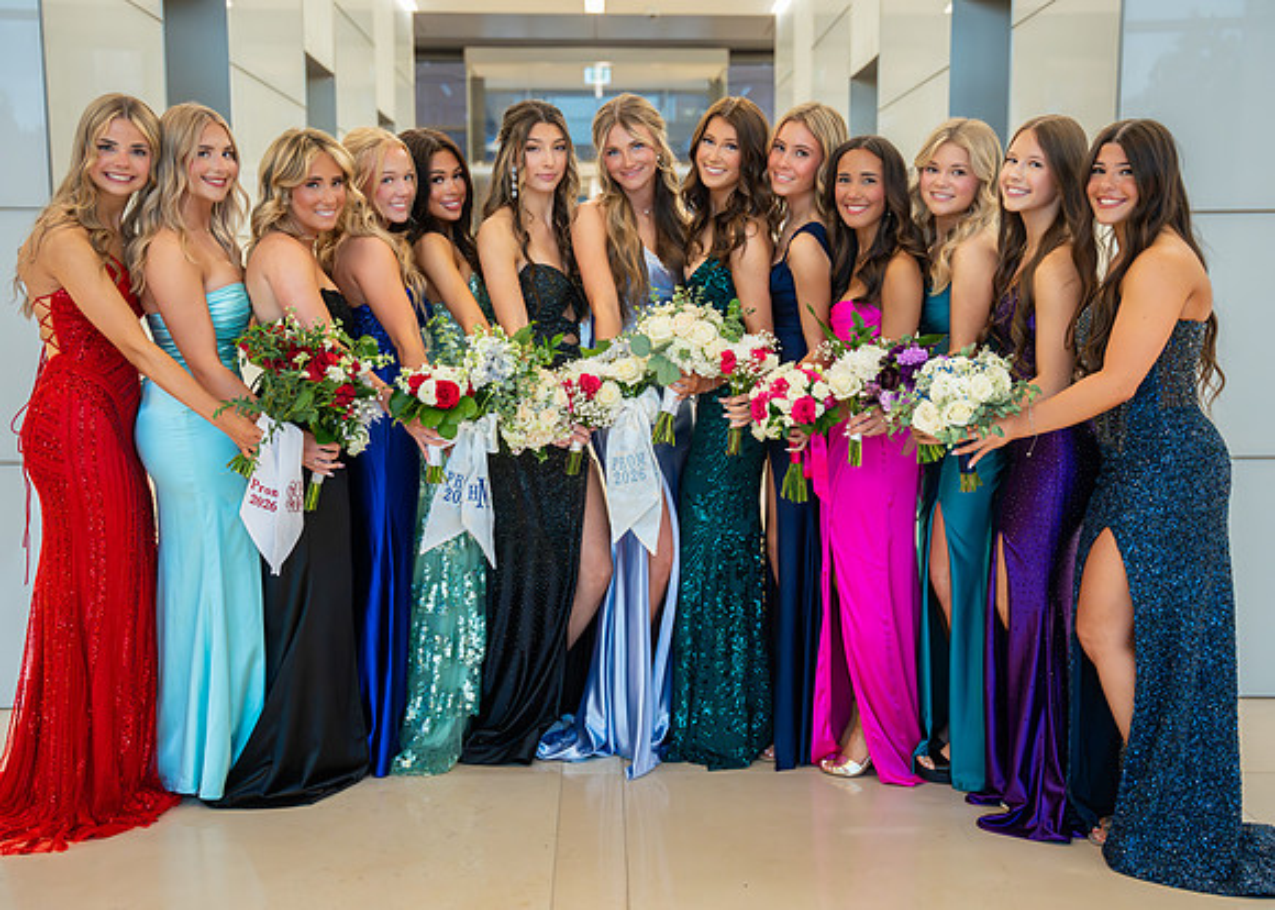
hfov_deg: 41.3
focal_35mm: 47
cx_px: 647
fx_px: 1690
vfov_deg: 30.1
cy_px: 455
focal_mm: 42.8
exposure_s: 1/400
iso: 2000
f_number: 2.8
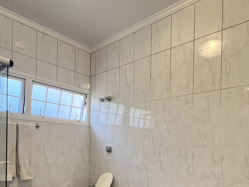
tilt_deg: -1.4
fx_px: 180
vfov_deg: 51.7
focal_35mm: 25
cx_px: 141
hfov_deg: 69.1
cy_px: 147
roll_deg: -1.2
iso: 100
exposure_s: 1/99
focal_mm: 1.57
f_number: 1.8
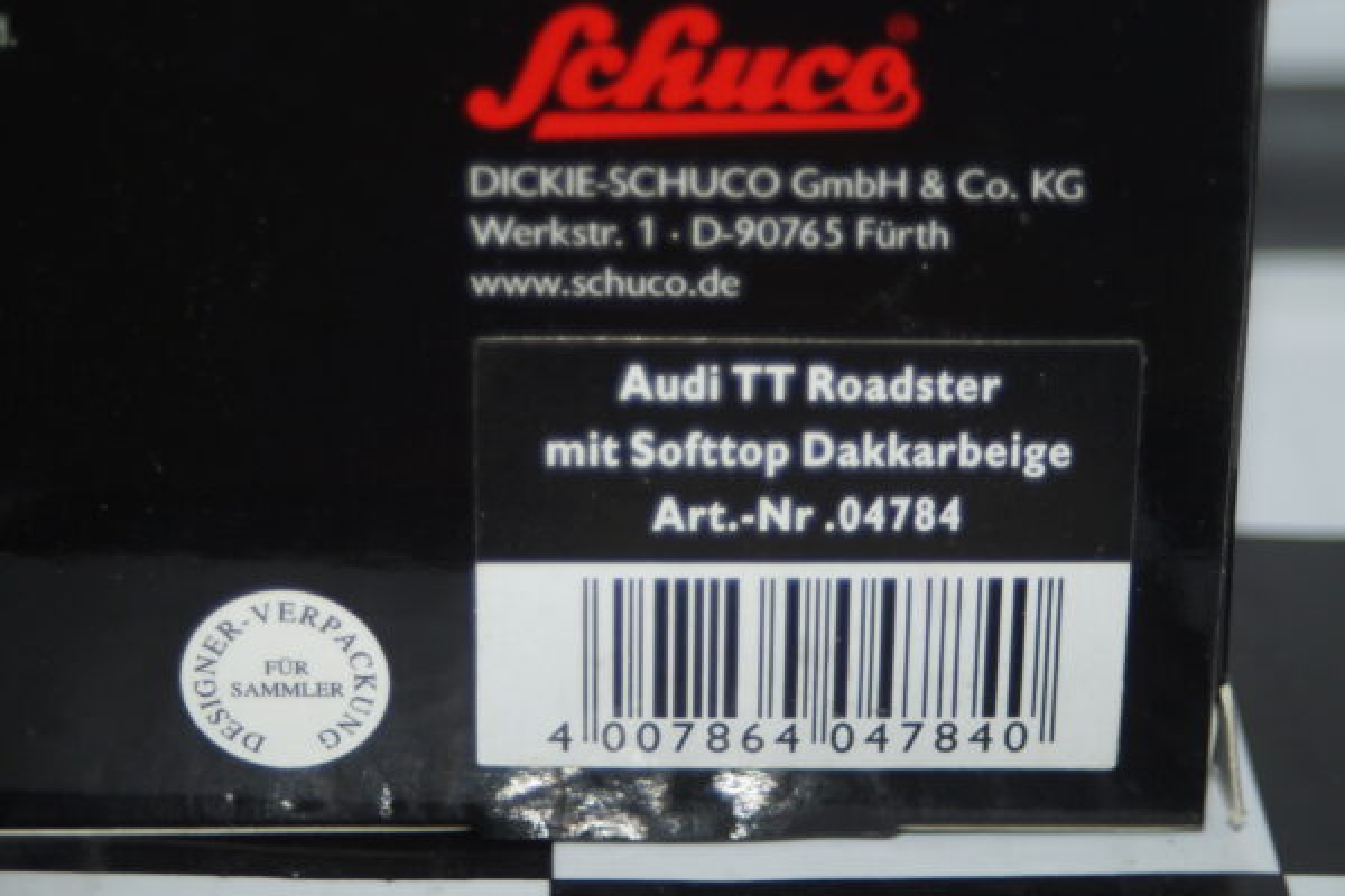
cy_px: 448
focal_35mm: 120
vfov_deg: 11.4
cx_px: 672
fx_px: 4483
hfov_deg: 17.1
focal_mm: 80
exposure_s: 1/60
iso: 200
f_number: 5.6
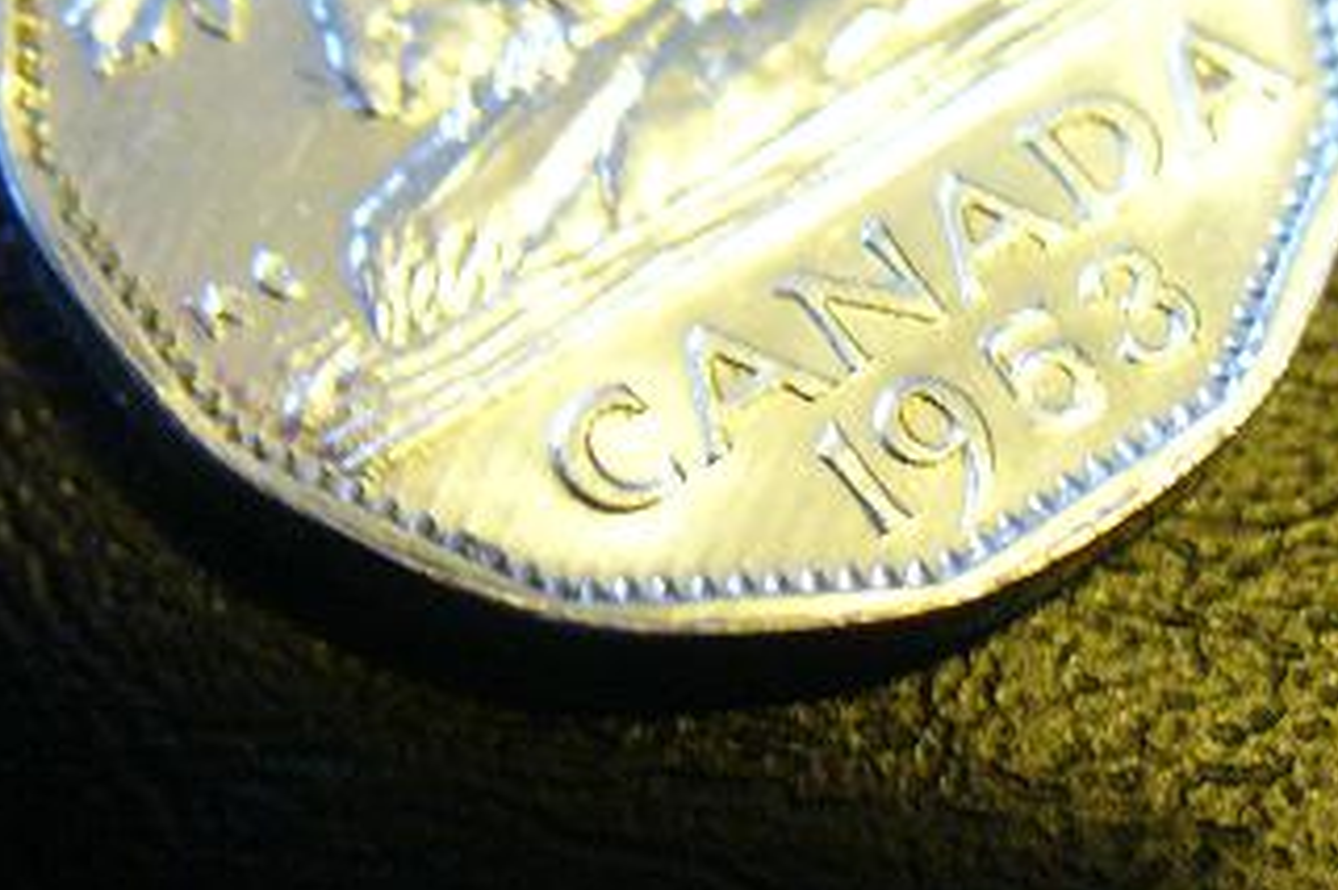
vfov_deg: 17.7
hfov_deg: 26.3
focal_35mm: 77
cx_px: 594
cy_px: 376
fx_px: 2860
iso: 200
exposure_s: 1/8
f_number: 2.8
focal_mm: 6.1
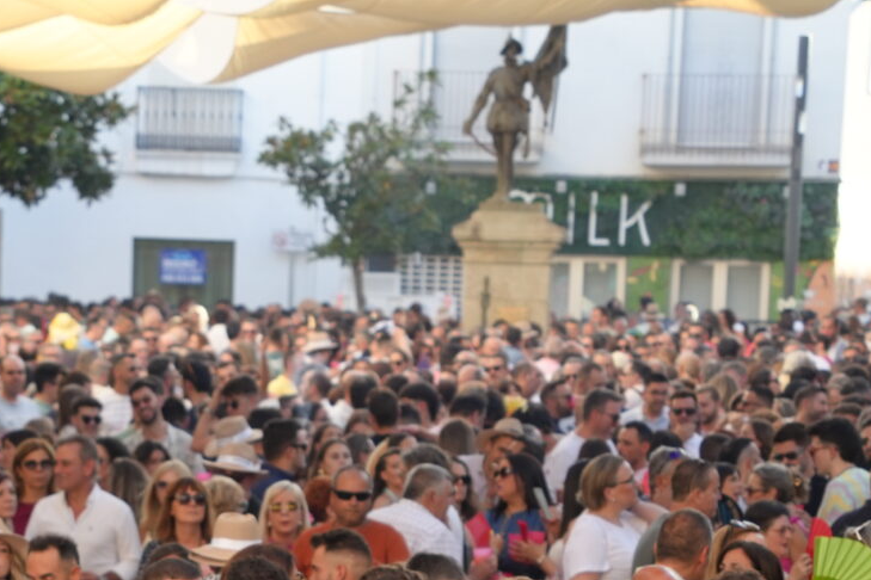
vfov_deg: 6.5
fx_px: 5032
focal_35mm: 208
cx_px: 192
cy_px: 785
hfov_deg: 9.9
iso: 250
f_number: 4
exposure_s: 1/160
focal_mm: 74
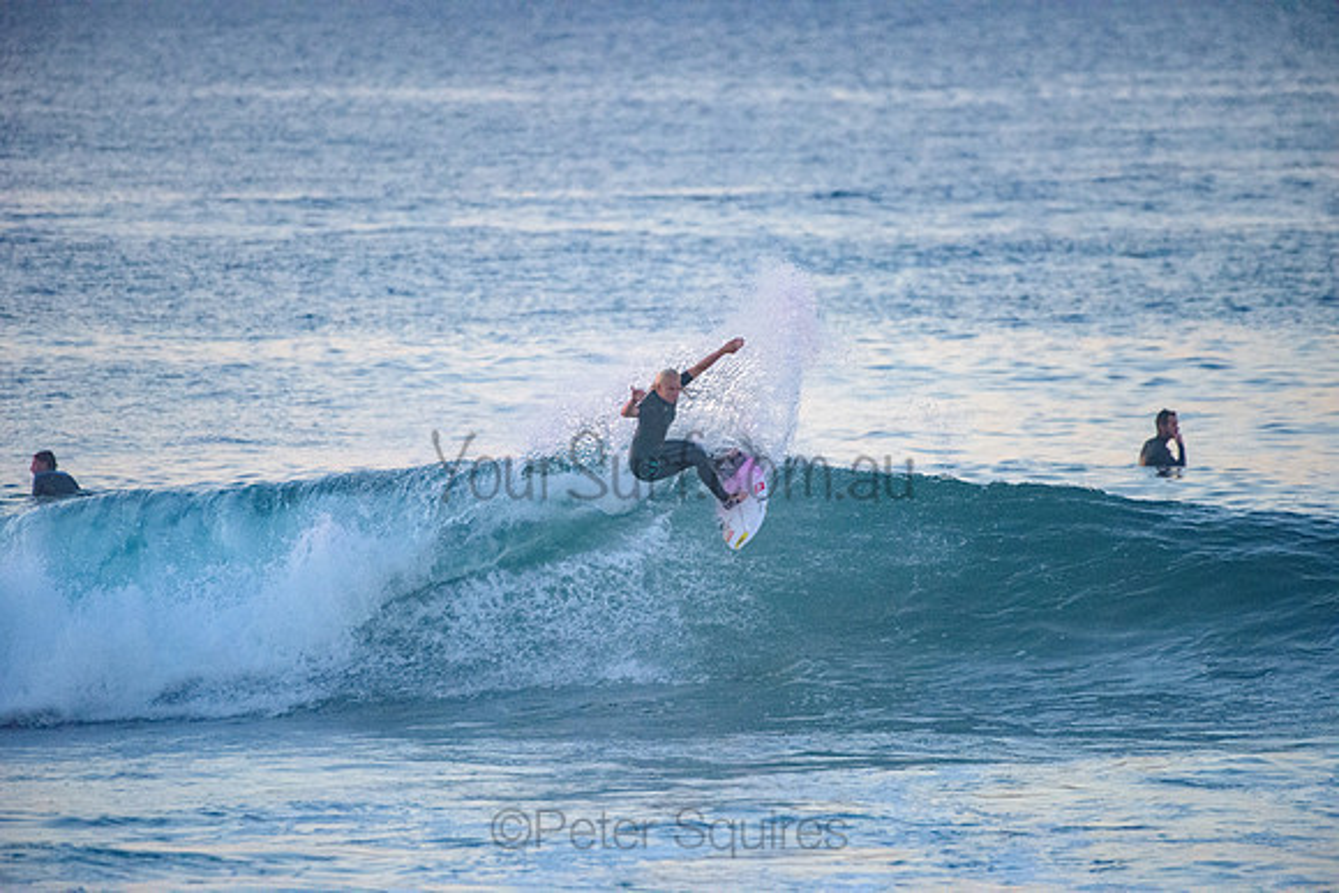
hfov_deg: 4.1
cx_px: 670
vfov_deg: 2.8
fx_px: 18601
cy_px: 446
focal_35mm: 500
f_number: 5.6
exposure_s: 1/2000
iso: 9000
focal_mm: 500
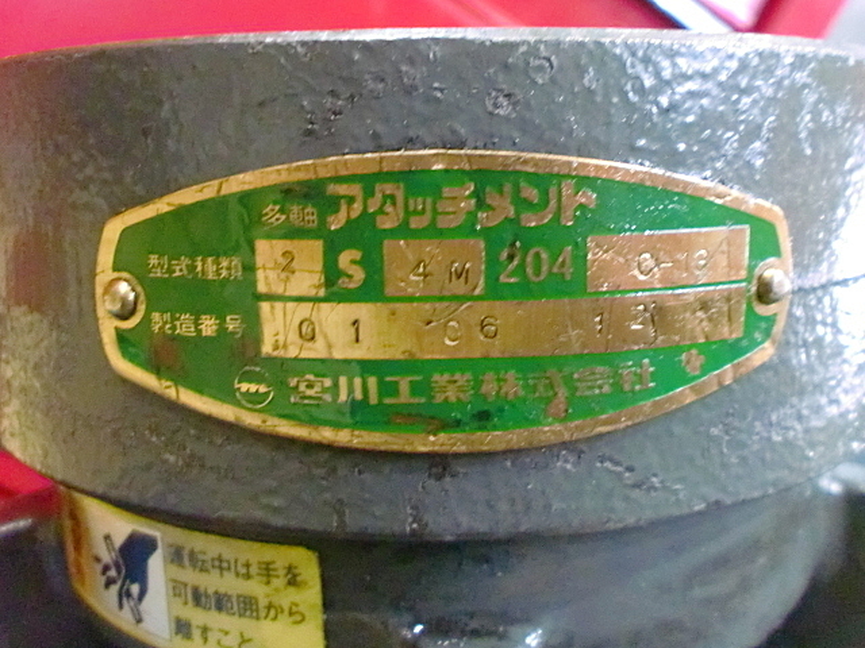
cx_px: 432
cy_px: 324
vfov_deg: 40.7
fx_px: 875
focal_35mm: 35
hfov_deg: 52.6
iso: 1600
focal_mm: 6.3
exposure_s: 1/30
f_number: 3.1
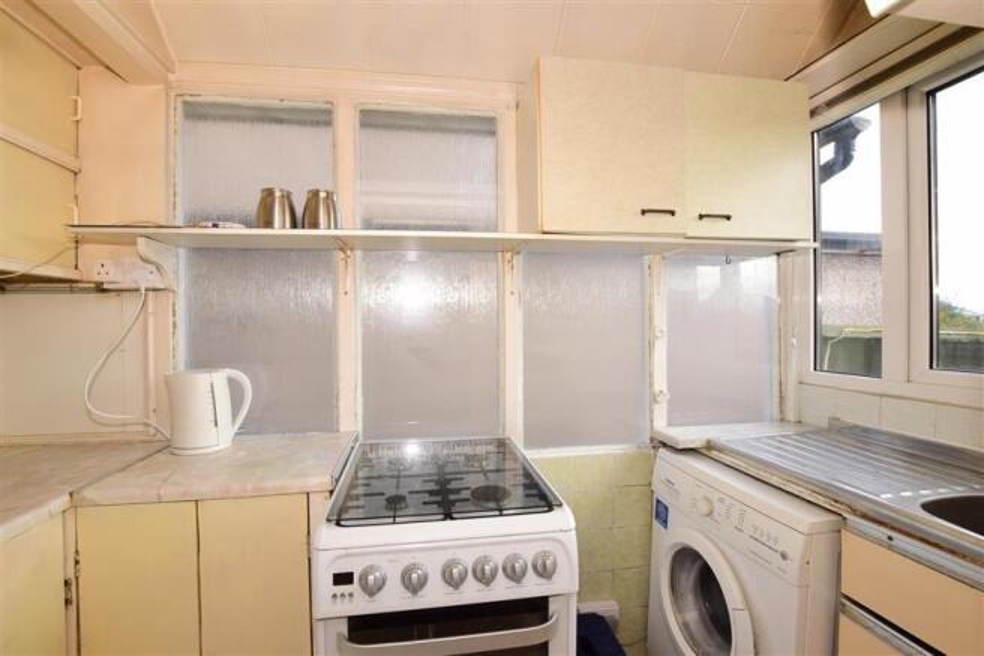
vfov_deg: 77.3
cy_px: 328
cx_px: 492
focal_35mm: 15
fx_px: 410
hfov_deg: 100.4
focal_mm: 10
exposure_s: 1/200
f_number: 8
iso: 400
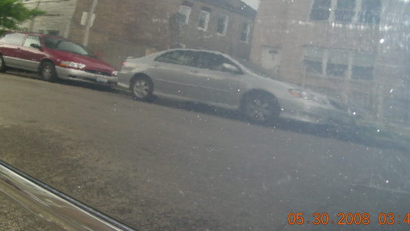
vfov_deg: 28.3
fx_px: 457
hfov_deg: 48.3
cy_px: 85
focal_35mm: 42
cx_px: 212
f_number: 2.8
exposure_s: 1/76
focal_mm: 5.7
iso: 204
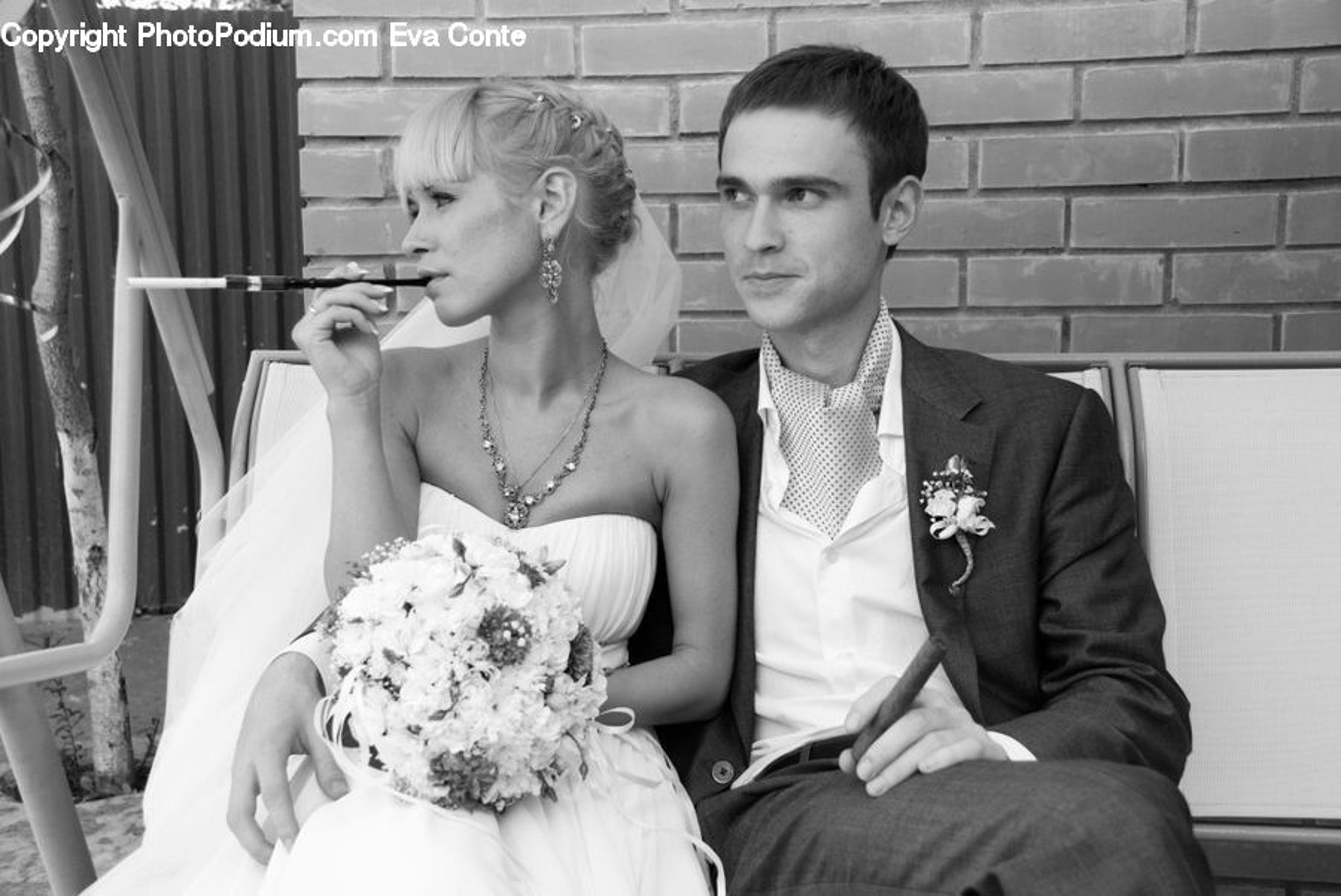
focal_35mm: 46
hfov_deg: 42.3
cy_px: 448
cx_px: 670
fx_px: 1734
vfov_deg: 29.0
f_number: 5
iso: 200
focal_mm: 31
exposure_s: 1/125
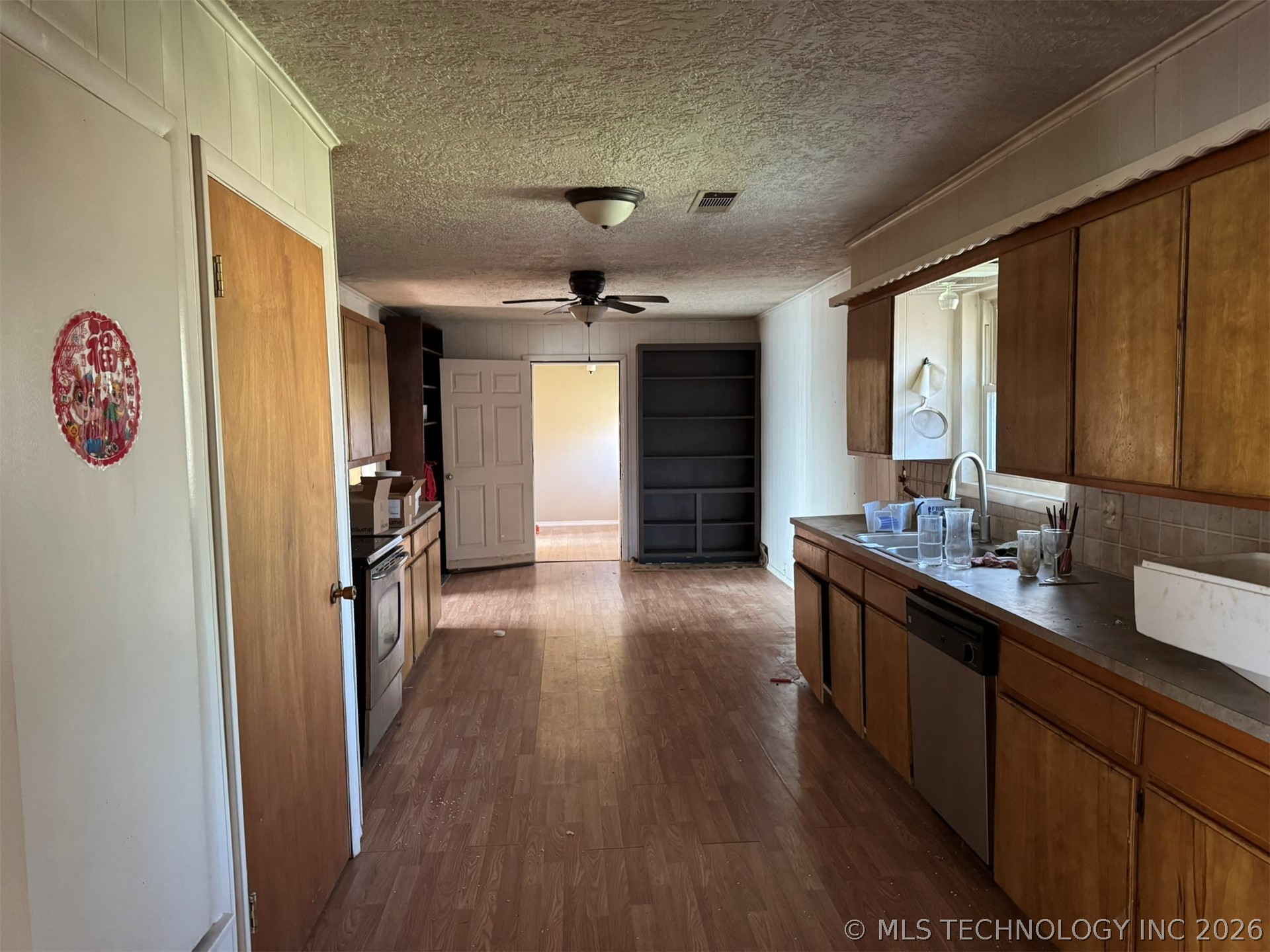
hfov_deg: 71.6
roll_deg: +0.6
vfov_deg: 56.8
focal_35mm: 24
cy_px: 476
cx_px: 635
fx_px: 881
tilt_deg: -4.8
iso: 800
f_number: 1.78
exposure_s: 1/56
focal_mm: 6.76
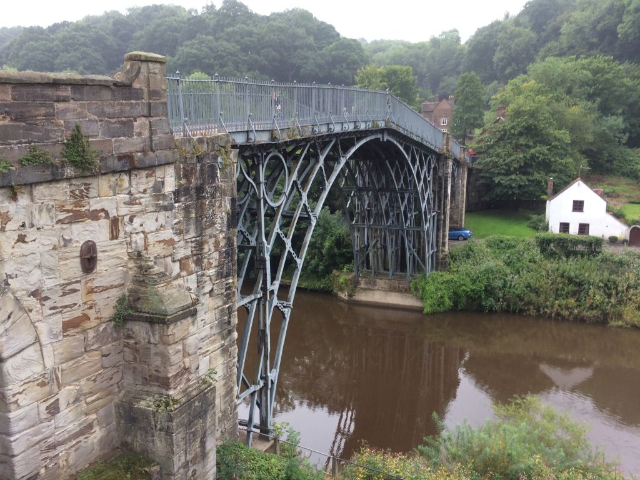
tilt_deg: -9.7
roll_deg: -0.4
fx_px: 536
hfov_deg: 61.7
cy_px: 240
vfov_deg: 48.2
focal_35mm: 29
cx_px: 320
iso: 32
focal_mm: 4.15
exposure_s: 1/100
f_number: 2.2
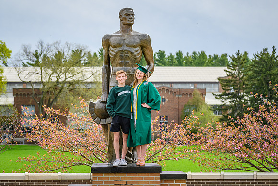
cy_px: 87
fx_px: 719
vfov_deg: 14.7
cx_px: 150
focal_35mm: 93
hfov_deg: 21.9
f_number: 4
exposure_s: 1/2000
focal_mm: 86
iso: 400
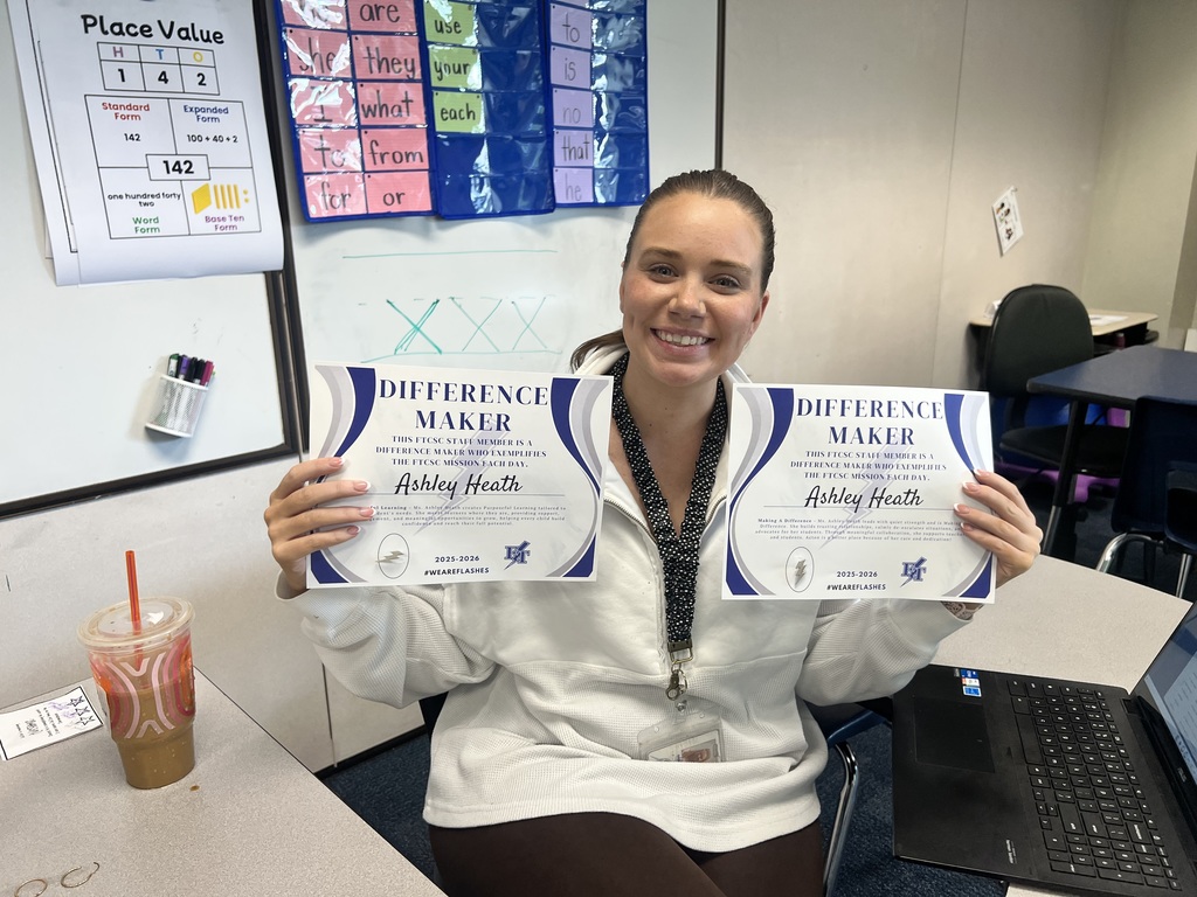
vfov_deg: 53.1
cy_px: 448
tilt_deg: -17.1
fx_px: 899
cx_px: 598
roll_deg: +0.4
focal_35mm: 26
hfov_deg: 67.3
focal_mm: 5.7
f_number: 1.5
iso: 100
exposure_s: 1/120
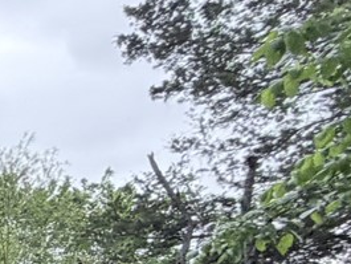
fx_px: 1096
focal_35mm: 108
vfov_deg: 11.8
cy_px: 584
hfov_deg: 11.0
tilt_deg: -3.3
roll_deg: -0.3
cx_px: -726
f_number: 2.2
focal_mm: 2.22
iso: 40
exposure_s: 1/549
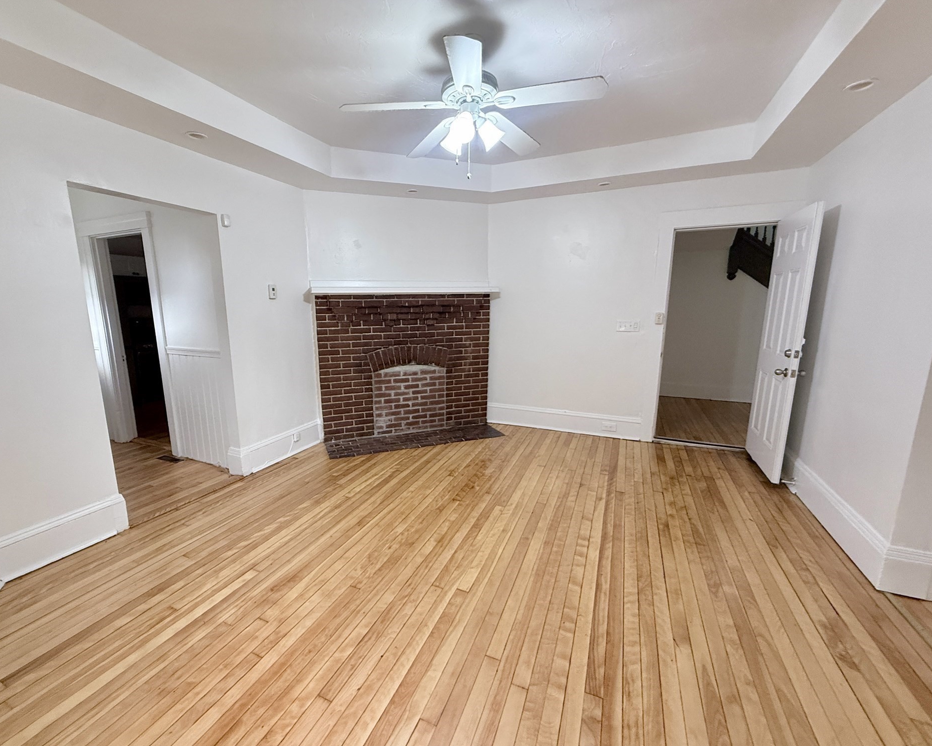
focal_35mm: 15
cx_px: 434
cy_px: 378
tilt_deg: -10.1
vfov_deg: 84.0
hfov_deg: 96.6
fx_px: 414
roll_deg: +0.7
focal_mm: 2.22
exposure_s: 1/120
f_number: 2.2
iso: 320
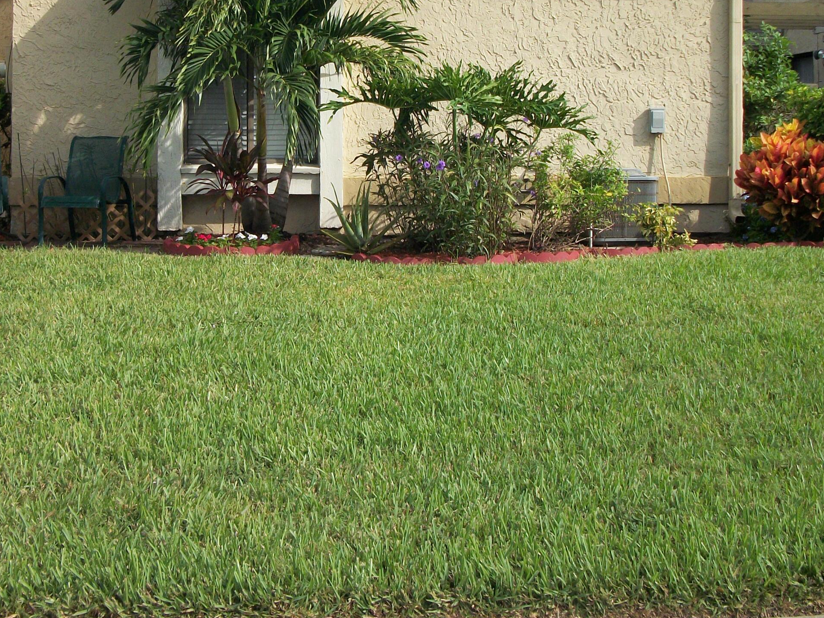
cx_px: 343
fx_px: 1190
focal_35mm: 50
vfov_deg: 28.7
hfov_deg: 38.1
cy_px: 156
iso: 80
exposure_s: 1/160
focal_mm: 5.7
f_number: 8.8
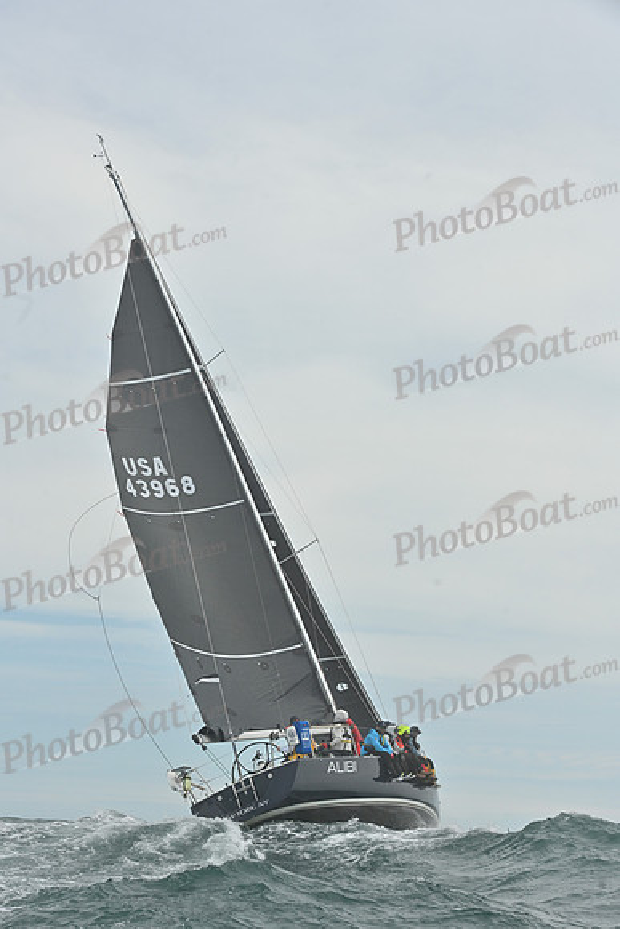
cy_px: 464
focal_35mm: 70
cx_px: 310
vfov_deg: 28.8
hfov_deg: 19.5
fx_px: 1807
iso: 320
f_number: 10
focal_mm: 70
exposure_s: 1/1250
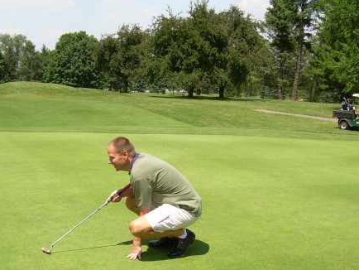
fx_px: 581
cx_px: 135
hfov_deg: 34.2
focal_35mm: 56
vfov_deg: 26.0
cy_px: 181
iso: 50
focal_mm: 6.3
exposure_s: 1/297
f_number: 4.6
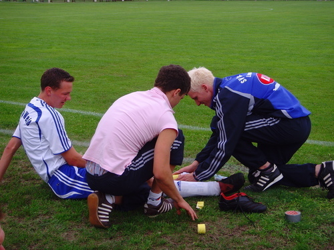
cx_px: 167
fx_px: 675
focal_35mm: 70
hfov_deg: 27.8
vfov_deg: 21.0
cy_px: 125
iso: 80
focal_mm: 11.8
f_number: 4.1
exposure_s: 1/180
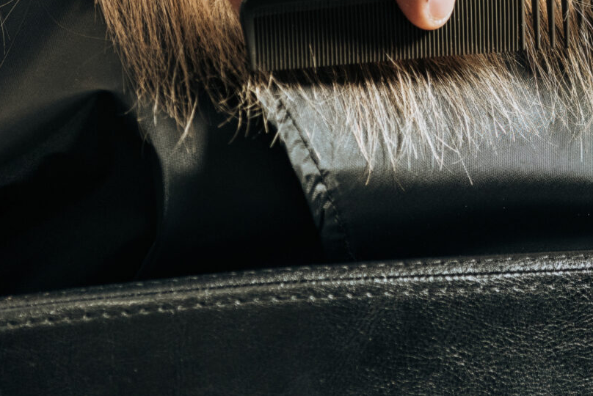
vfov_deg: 4.2
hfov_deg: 6.4
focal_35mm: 323
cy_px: -112
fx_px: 5324
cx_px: 514
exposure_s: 1/250
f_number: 3.5
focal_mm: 102
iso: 320
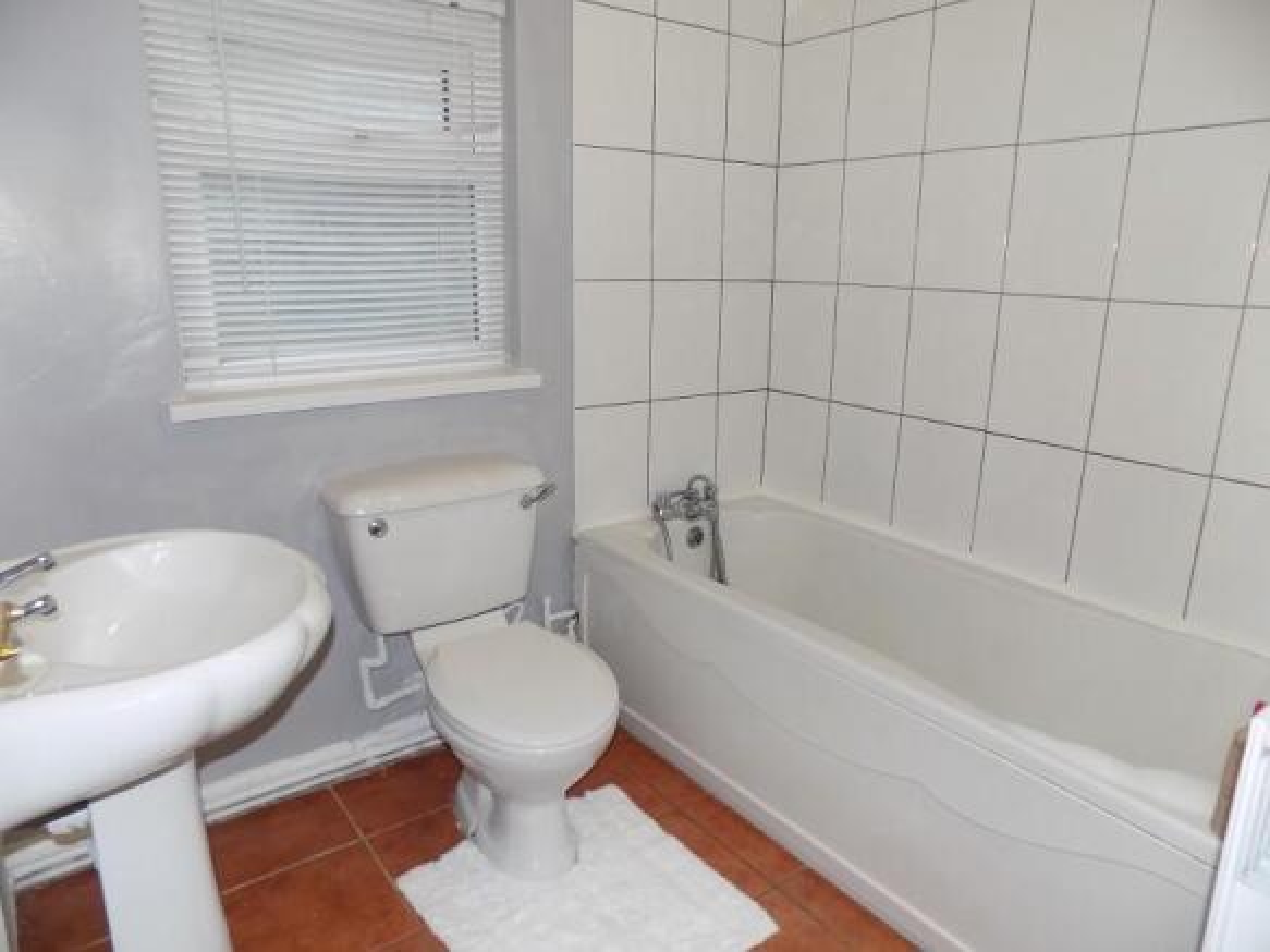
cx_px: 635
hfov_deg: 73.9
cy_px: 476
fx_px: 844
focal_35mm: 23
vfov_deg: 58.9
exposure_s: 1/30
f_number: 3.1
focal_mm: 4
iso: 200
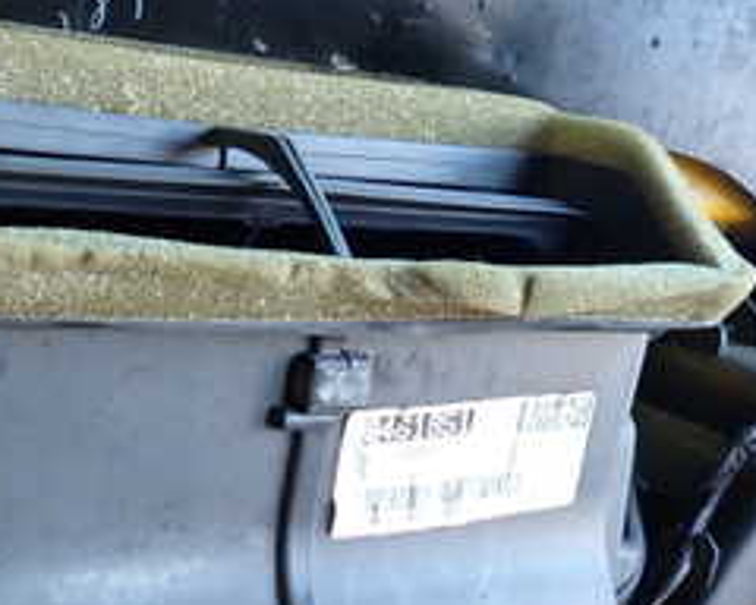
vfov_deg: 23.9
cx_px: 252
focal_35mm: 61
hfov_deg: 30.7
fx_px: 1365
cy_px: 602
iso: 200
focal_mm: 4.5
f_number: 2
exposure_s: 1/40
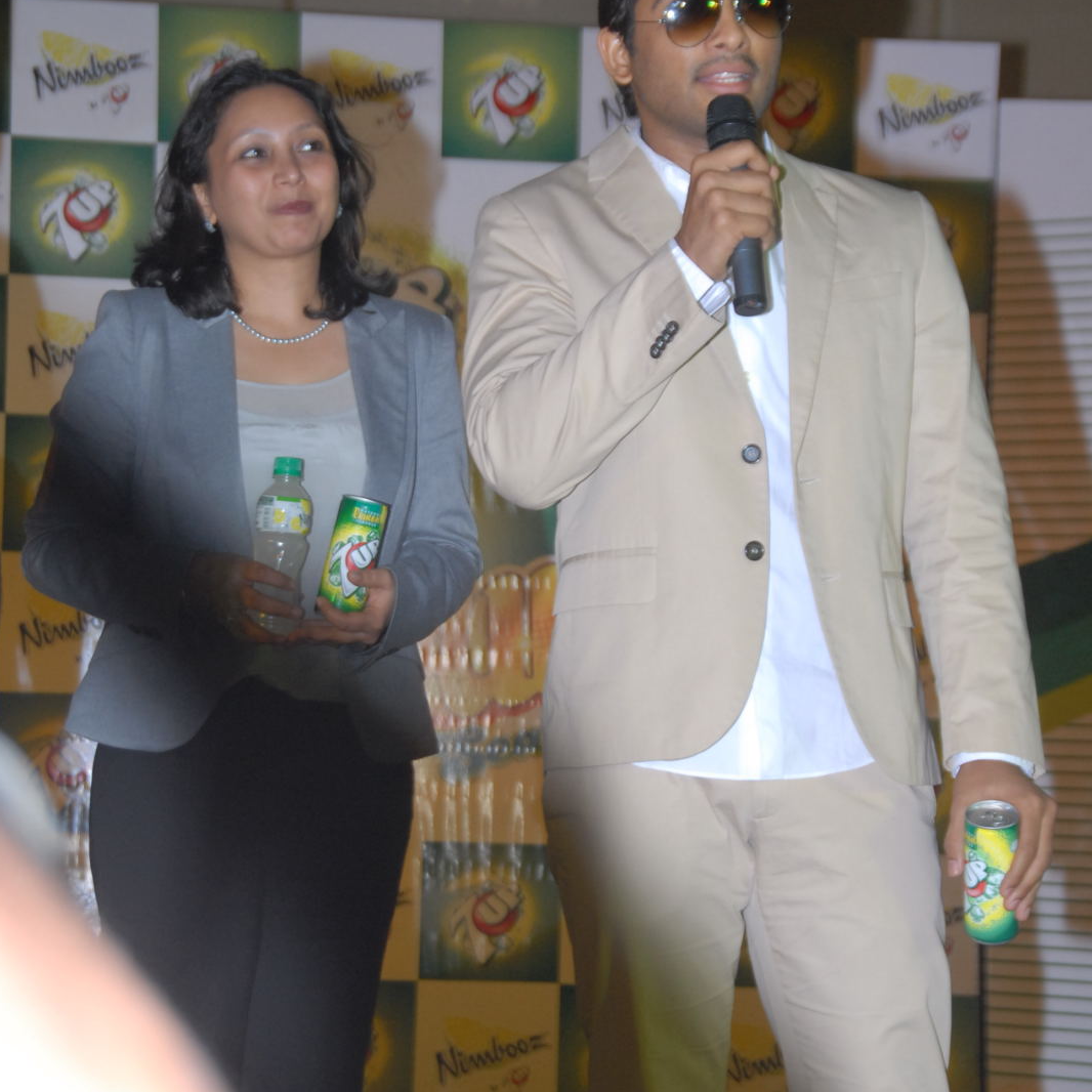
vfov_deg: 15.2
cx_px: 544
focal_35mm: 115
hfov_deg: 15.2
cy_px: 544
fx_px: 4104
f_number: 5.6
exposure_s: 1/125
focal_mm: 60
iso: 400
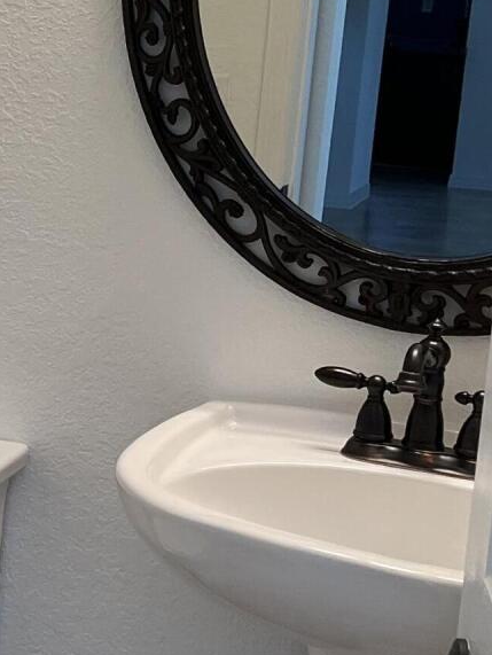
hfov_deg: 14.8
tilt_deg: -10.7
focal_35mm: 91
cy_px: 211
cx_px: -298
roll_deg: -2.0
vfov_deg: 21.4
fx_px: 1723
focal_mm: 5.1
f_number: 1.6
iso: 125
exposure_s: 1/120
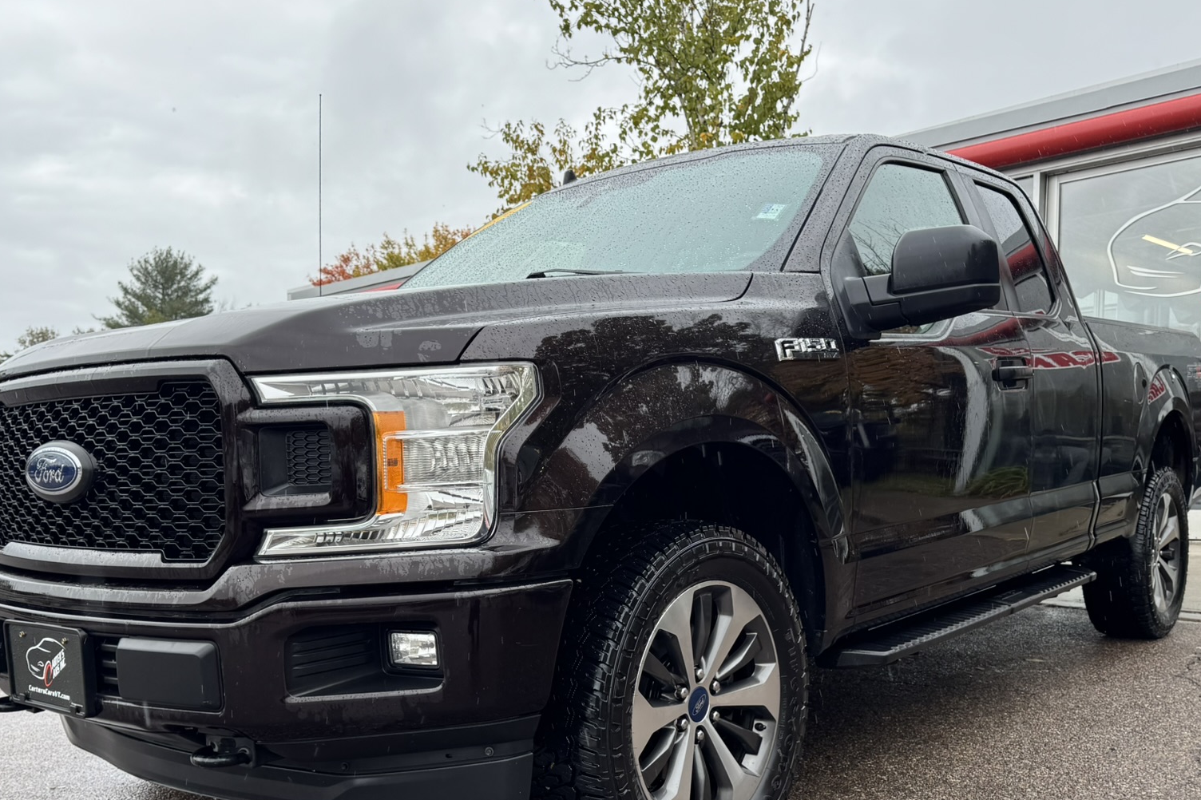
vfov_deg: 38.3
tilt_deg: -3.3
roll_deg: -0.7
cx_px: 583
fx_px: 1134
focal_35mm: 34
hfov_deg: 55.8
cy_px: 556
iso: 80
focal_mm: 6.76
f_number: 1.78
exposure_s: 1/488
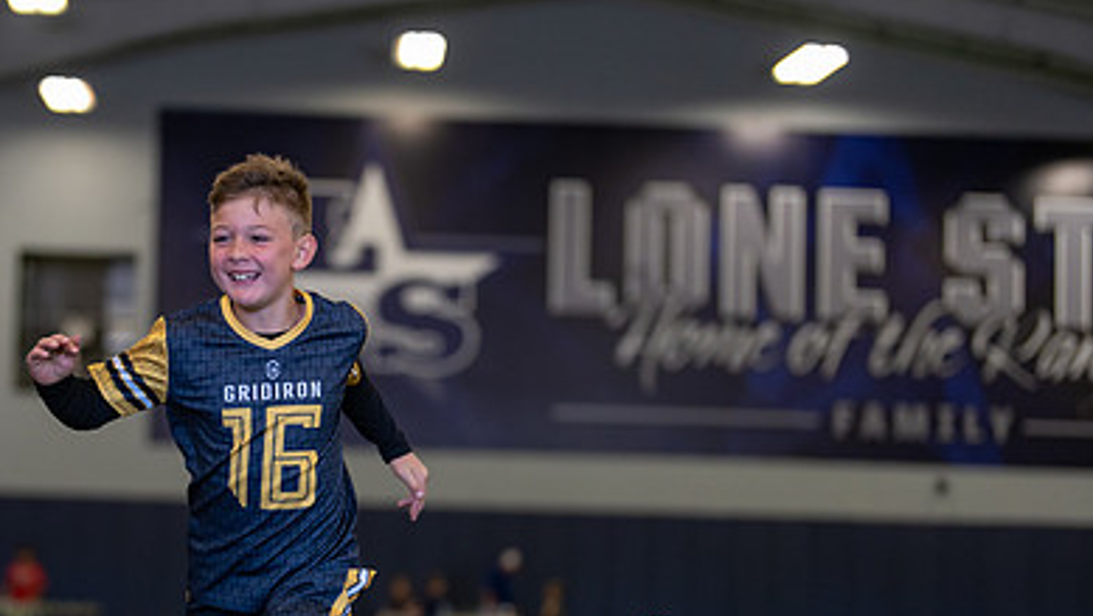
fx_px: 2435
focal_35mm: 84
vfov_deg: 14.3
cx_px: 295
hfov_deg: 25.1
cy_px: 464
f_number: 1.2
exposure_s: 1/1000
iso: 800
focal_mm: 50
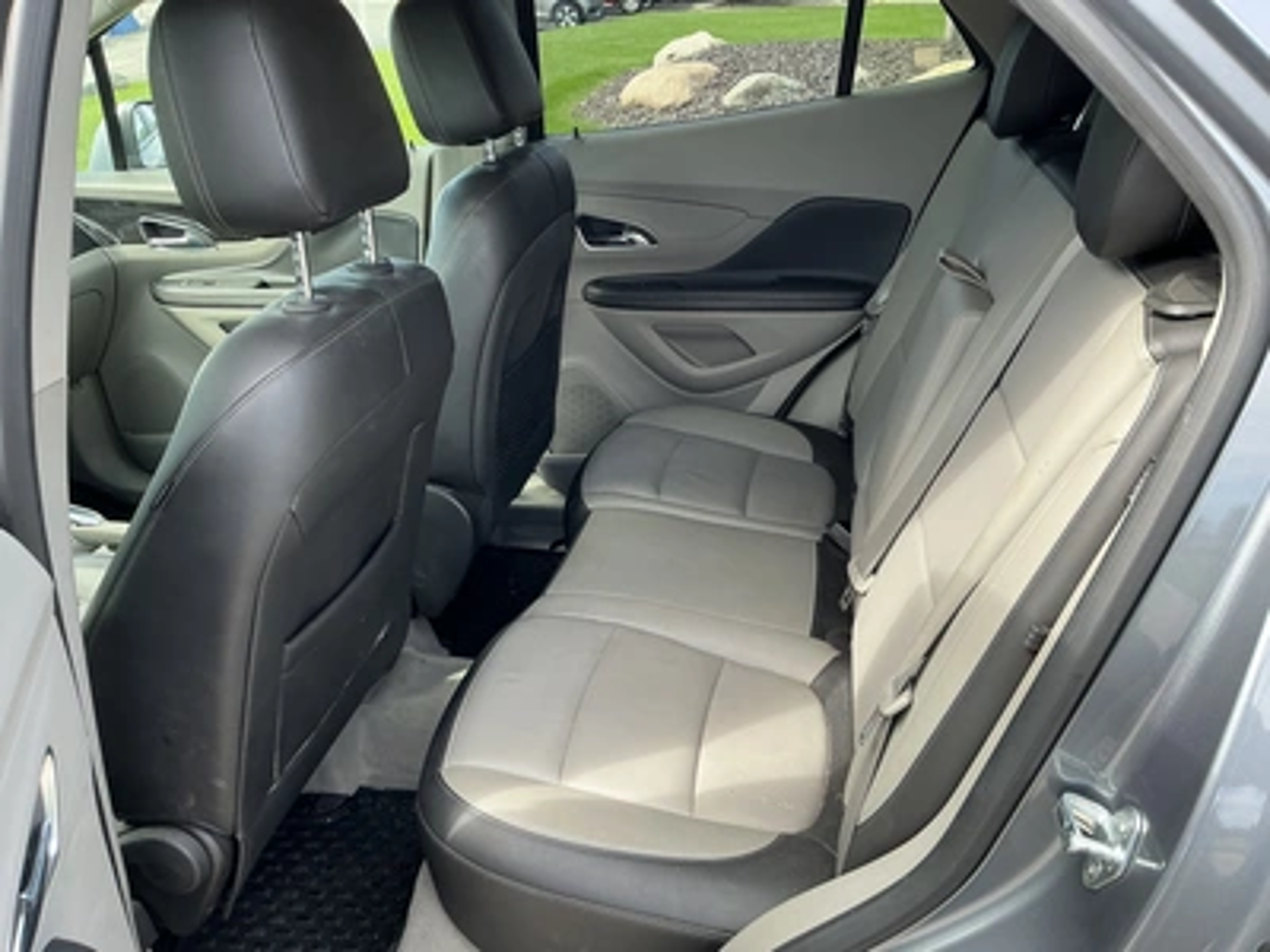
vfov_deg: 49.7
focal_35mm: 28
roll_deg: -1.2
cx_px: 635
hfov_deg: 63.4
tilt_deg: -25.8
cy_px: 476
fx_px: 1027
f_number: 1.8
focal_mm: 3
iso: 25
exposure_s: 1/122
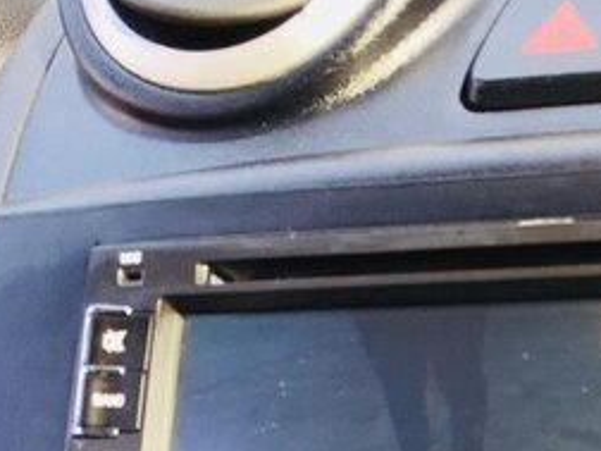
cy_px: 569
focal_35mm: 76
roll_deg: +0.9
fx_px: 1320
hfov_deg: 24.5
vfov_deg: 18.2
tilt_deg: -11.0
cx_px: 603
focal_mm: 4.15
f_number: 2.2
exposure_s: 1/100
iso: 50
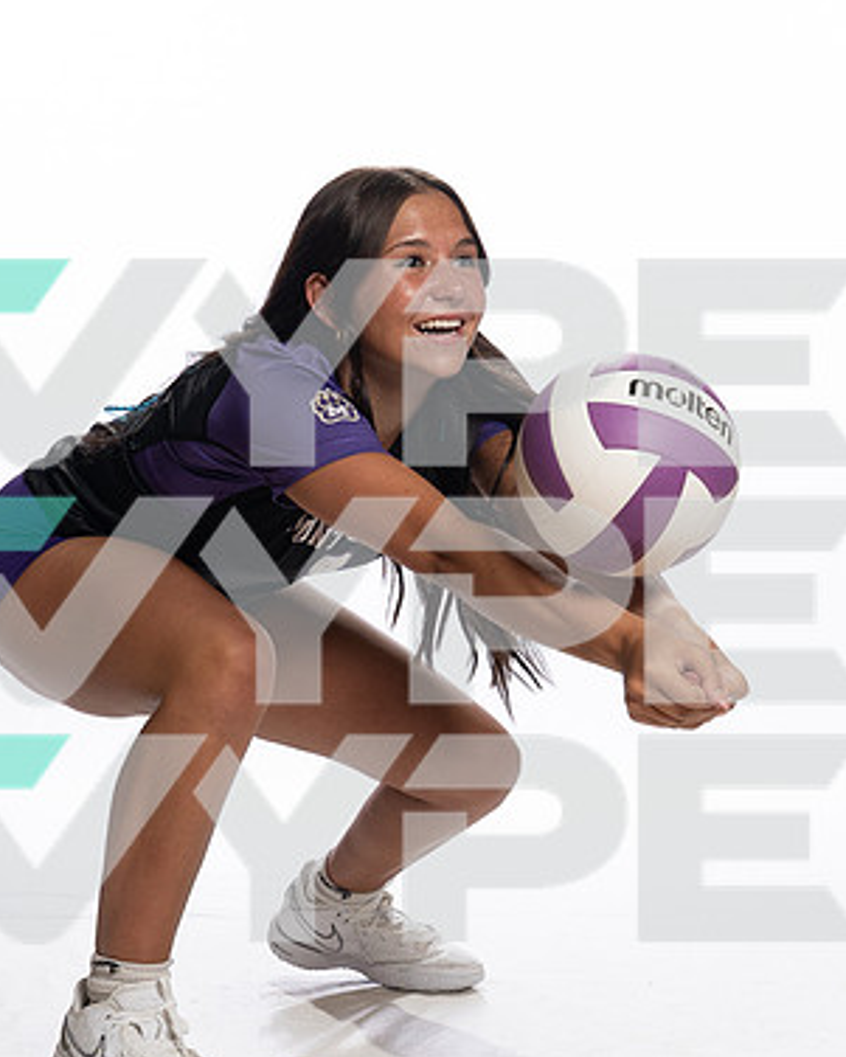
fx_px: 3316
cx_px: 535
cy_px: 438
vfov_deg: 18.1
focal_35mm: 106
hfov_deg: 14.5
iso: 800
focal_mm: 45
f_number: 8
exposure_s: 1/250
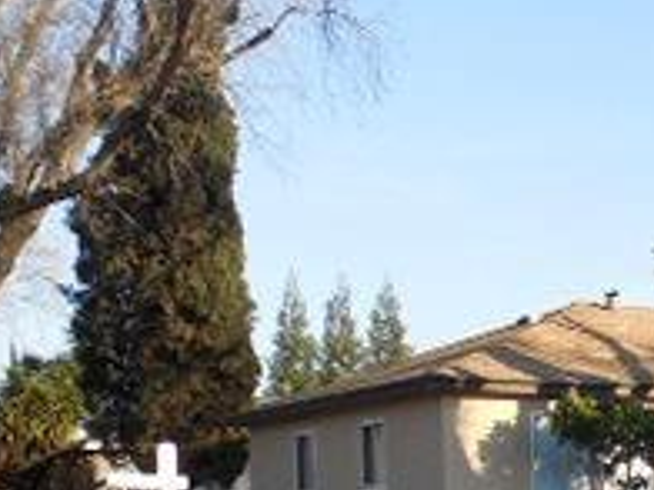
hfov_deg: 20.2
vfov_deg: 16.7
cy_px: 577
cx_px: 944
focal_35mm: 85
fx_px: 1606
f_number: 3.5
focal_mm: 4.6
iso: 125
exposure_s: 1/500
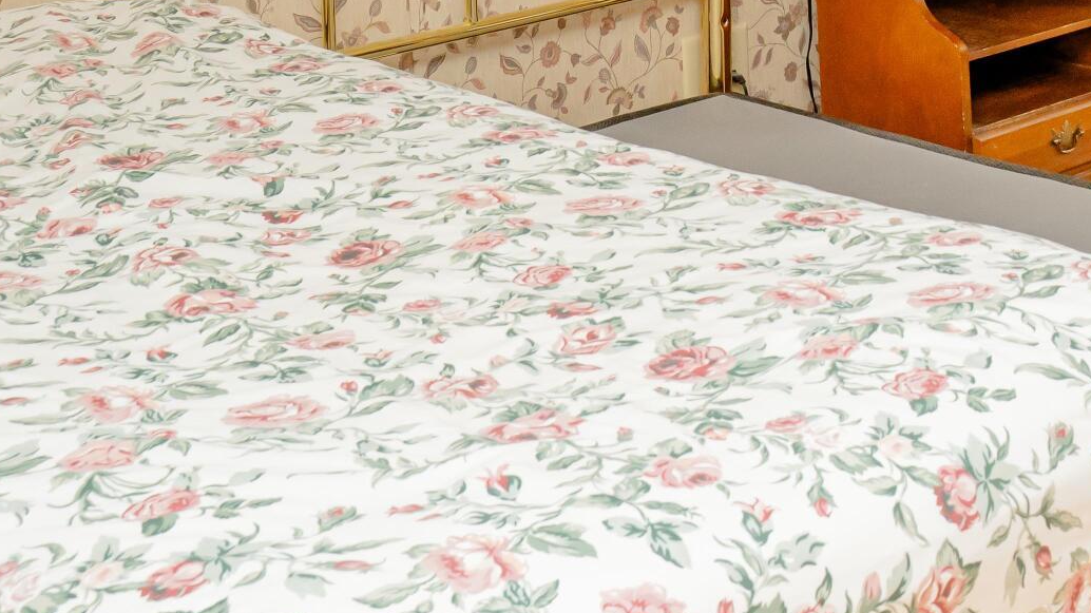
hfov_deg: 25.1
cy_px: -300
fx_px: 2242
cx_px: 1252
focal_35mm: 78
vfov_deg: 14.5
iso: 500
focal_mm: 17
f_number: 8
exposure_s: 1/160
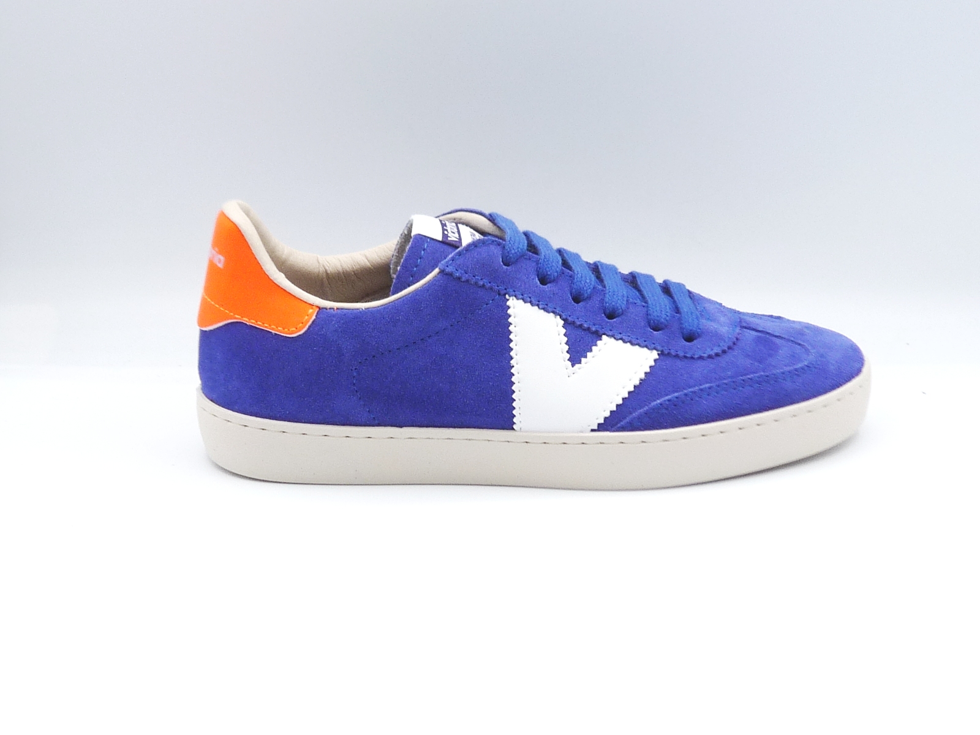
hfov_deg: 38.9
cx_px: 490
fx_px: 1387
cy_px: 368
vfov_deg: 29.7
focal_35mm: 49
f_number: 4
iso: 100
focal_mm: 4.9
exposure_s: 1/250
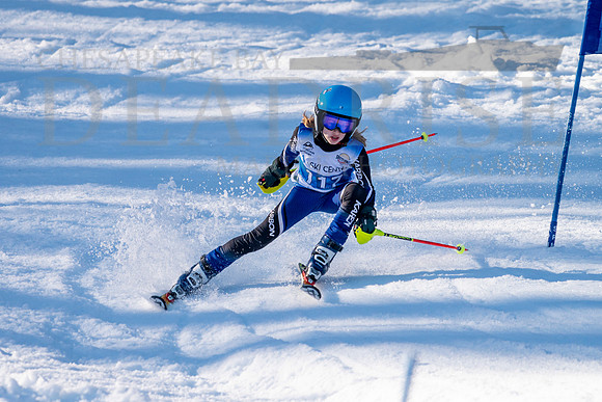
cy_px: 173
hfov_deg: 2.8
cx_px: 234
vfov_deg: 1.9
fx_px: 12382
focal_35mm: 740
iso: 640
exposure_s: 1/2000
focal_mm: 560
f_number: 8
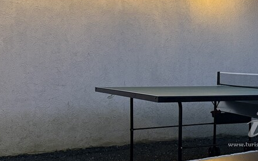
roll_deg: -1.0
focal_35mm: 59
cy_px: 122
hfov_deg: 32.2
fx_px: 415
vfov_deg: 21.8
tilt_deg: -6.5
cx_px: 249
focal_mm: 6.76
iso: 640
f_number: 1.78
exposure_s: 1/50
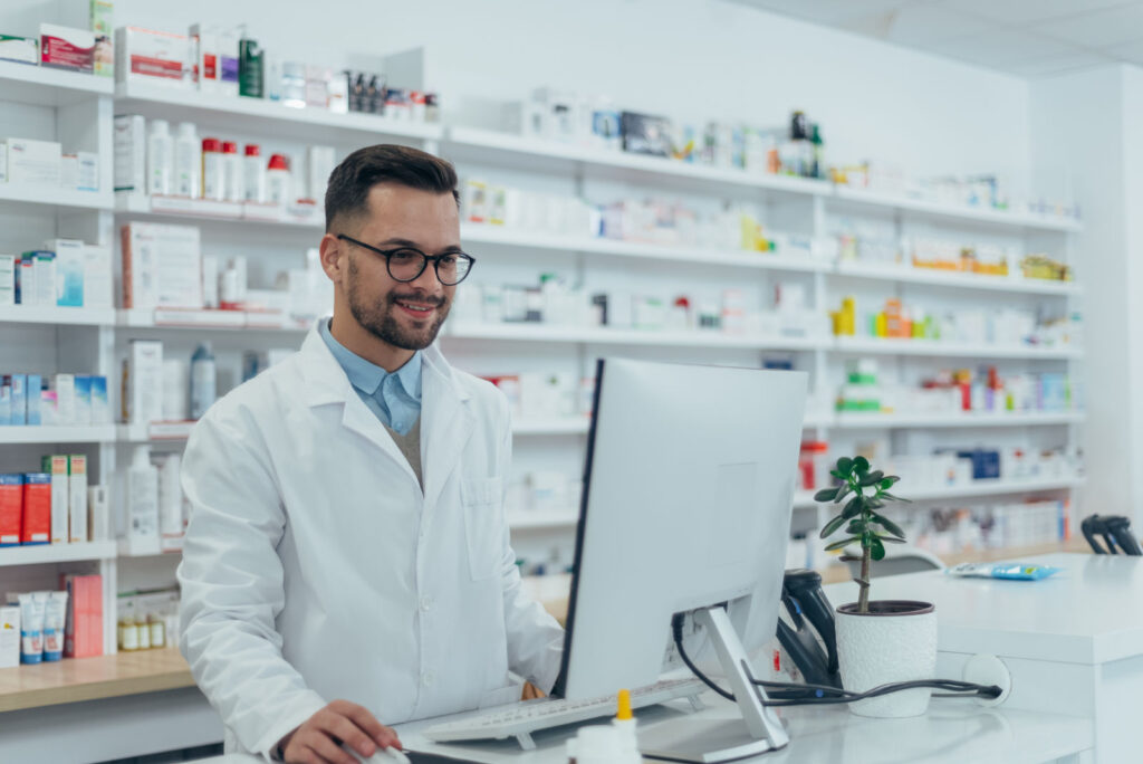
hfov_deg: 39.6
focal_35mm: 50
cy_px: 382
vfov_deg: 27.0
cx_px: 572
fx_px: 1588
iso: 250
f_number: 1.8
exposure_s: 1/400
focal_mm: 50
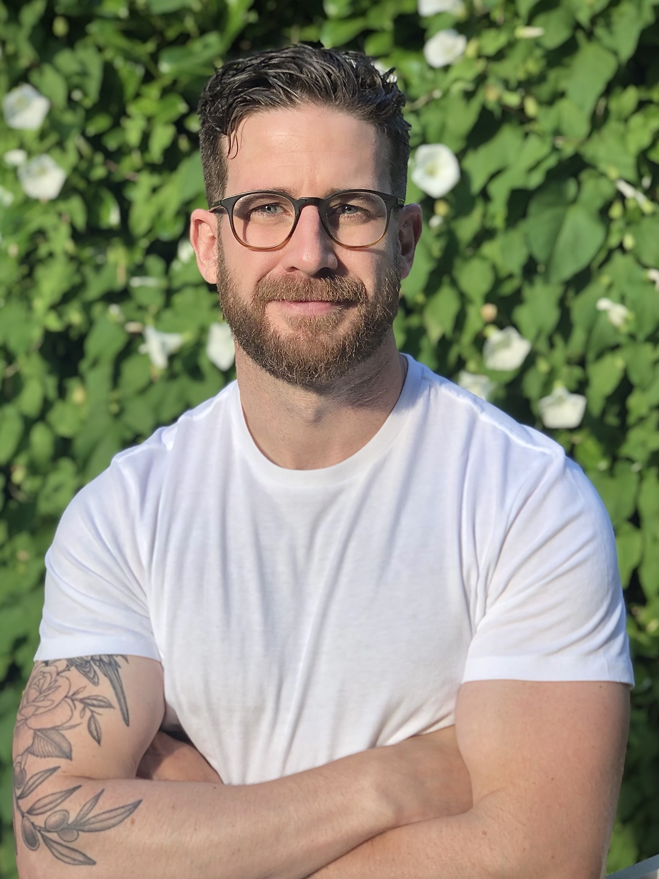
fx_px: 1320
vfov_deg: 36.8
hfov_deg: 28.0
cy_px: 440
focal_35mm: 52
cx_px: 330
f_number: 2.4
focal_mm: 6
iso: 16
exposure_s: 1/159
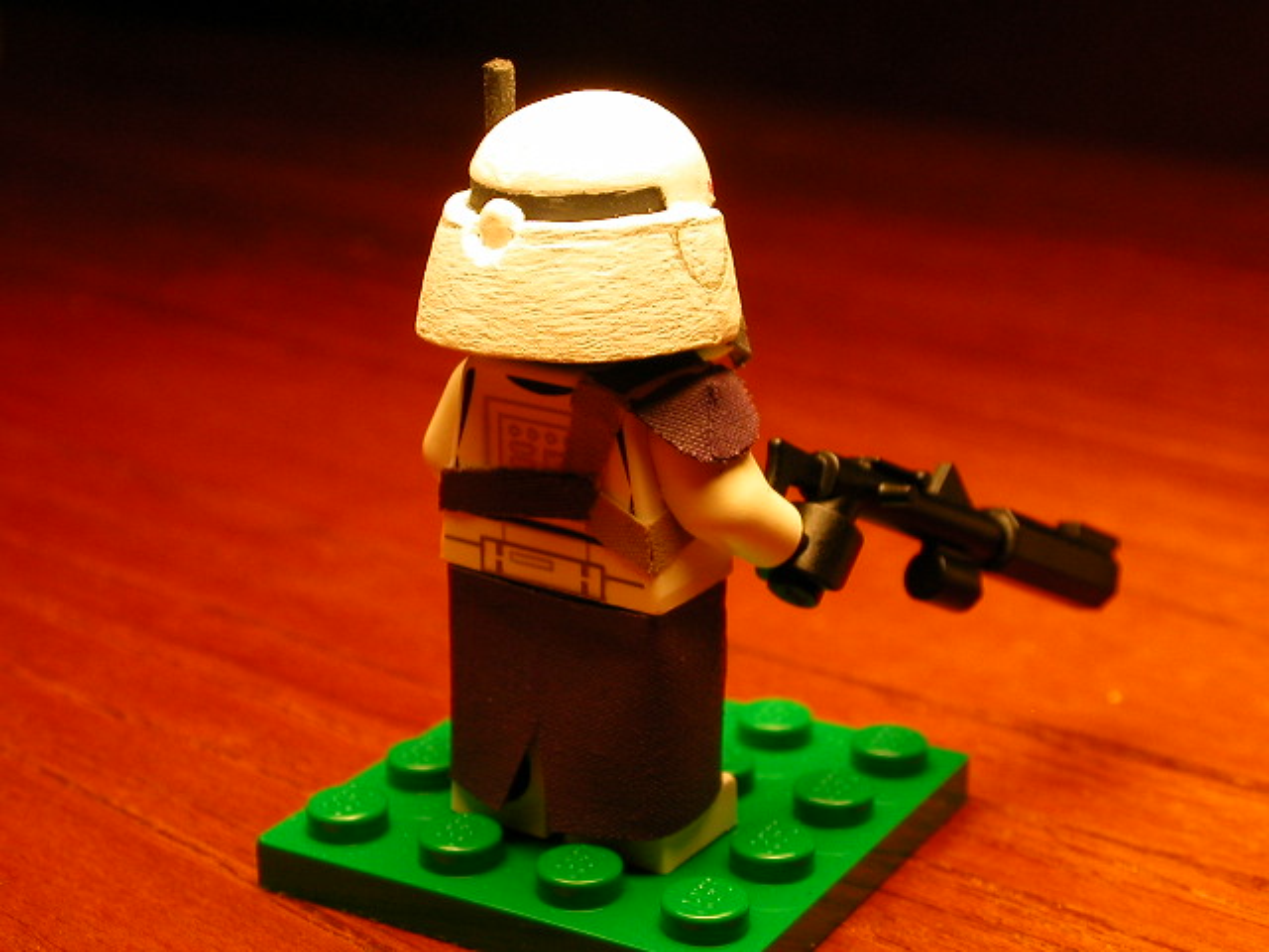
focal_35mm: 68
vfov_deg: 21.6
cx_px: 634
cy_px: 476
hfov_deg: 28.6
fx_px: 2493
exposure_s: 1/74.5
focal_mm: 10.4
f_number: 3.7
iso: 100
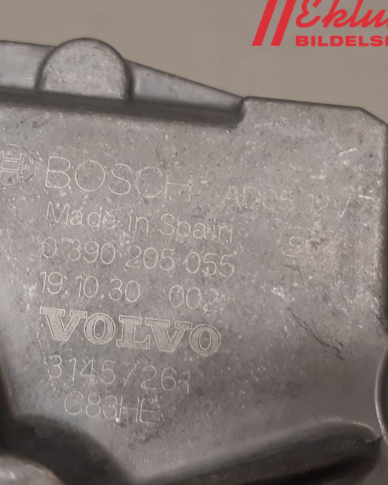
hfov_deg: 41.5
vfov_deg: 51.5
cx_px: 118
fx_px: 502
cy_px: 242
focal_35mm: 35
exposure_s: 1/50
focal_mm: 3.93
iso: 80
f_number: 1.7
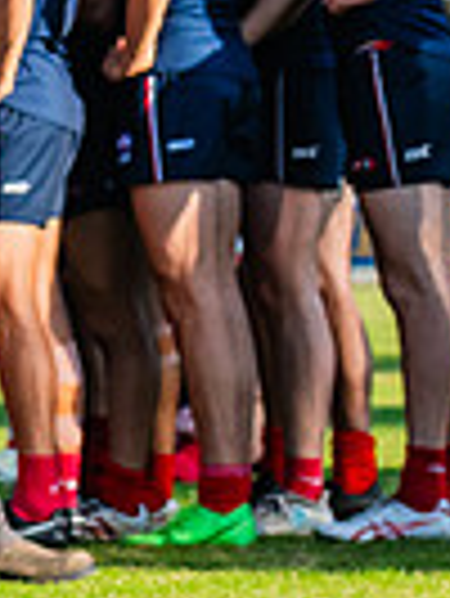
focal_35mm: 767
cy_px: 135
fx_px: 13273
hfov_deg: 1.9
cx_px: -342
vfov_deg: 2.6
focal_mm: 170
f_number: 9
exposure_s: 1/1600
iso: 800
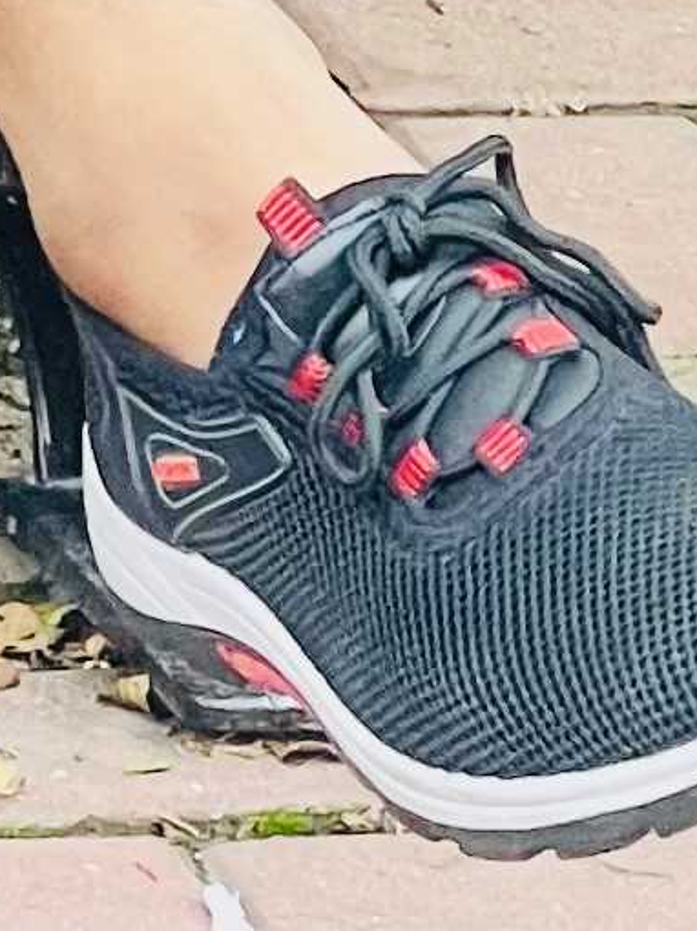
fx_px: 13596
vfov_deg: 3.8
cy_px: -1712
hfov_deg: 2.9
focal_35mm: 506
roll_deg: -2.1
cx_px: -797
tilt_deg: -11.3
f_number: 2.2
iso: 125
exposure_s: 1/99
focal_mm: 7.5
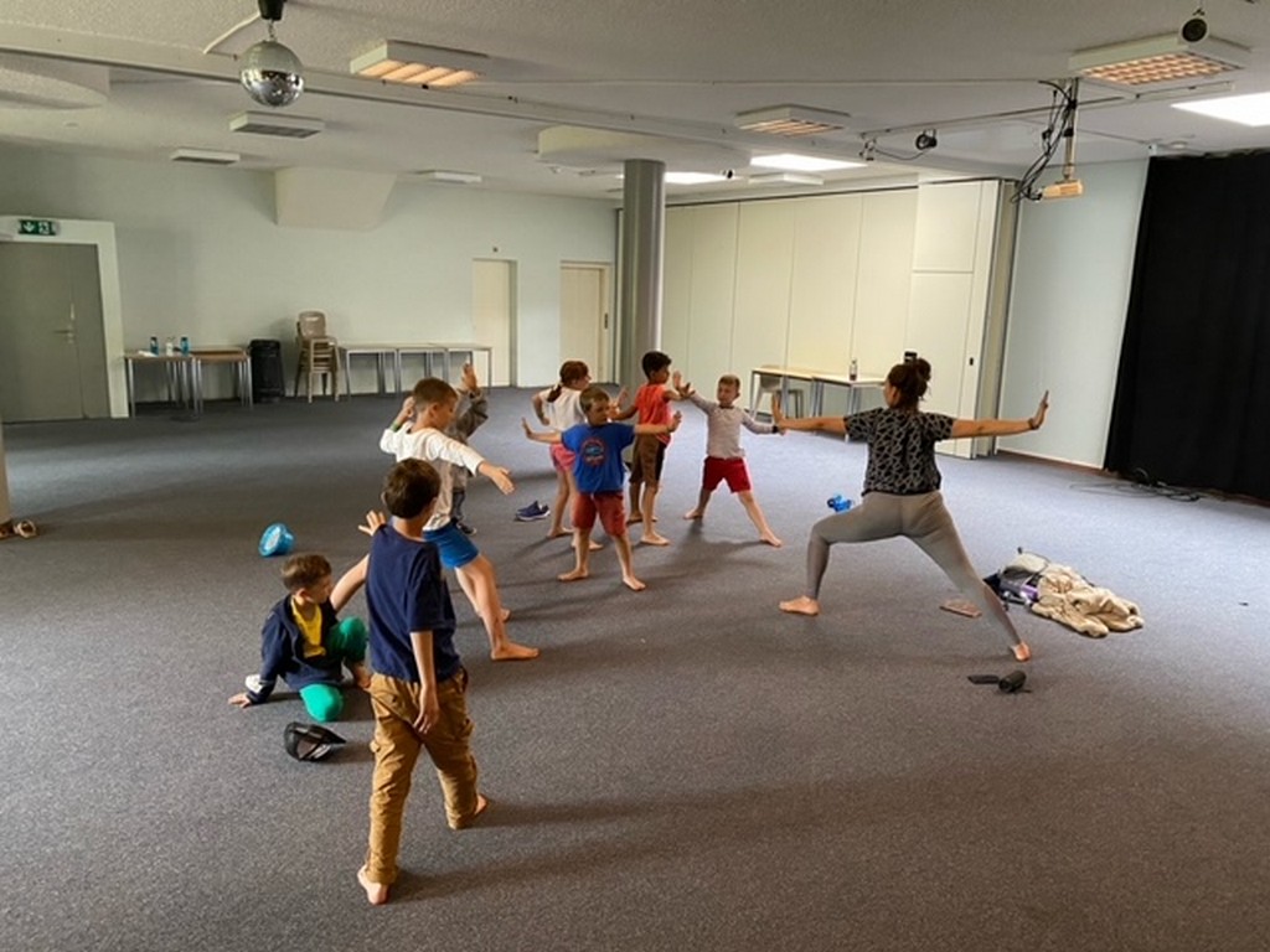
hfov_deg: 67.3
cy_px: 476
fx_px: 954
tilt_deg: -14.0
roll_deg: -1.7
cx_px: 635
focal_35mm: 26
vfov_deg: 53.1
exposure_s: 1/60
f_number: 1.8
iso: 400
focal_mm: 4.25
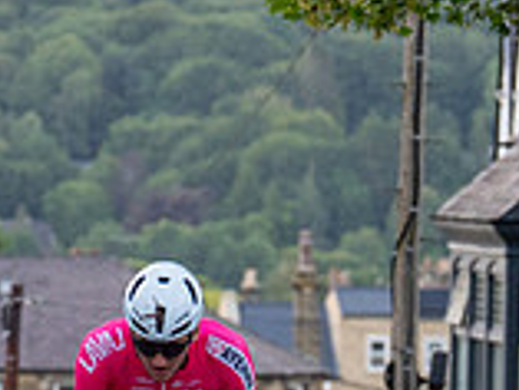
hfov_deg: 4.4
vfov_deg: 3.4
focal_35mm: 442
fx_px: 6632
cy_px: 471
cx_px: -520
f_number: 3.5
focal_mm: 105
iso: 2000
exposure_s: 1/800
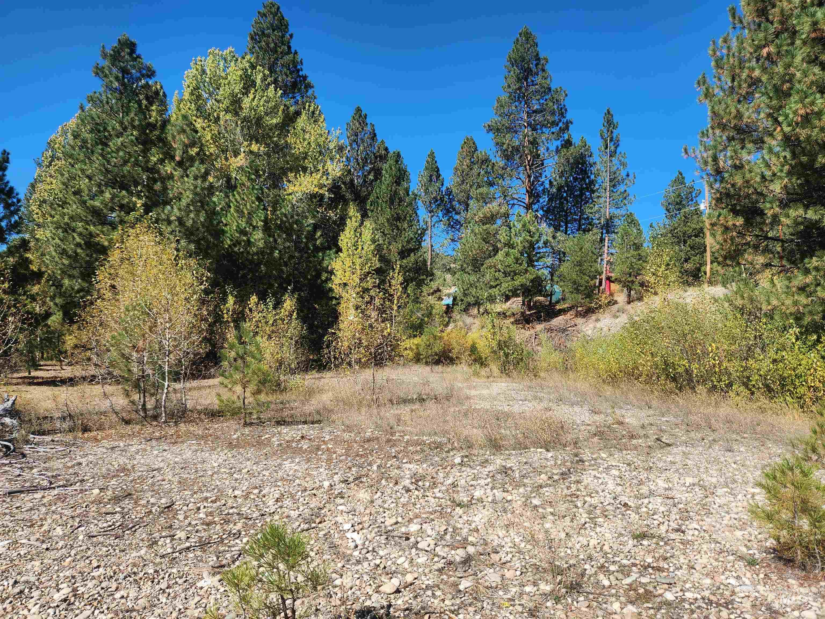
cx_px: 412
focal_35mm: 23
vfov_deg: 58.9
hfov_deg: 73.9
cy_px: 310
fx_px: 548
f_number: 1.8
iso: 20
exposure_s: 1/1078
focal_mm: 5.4
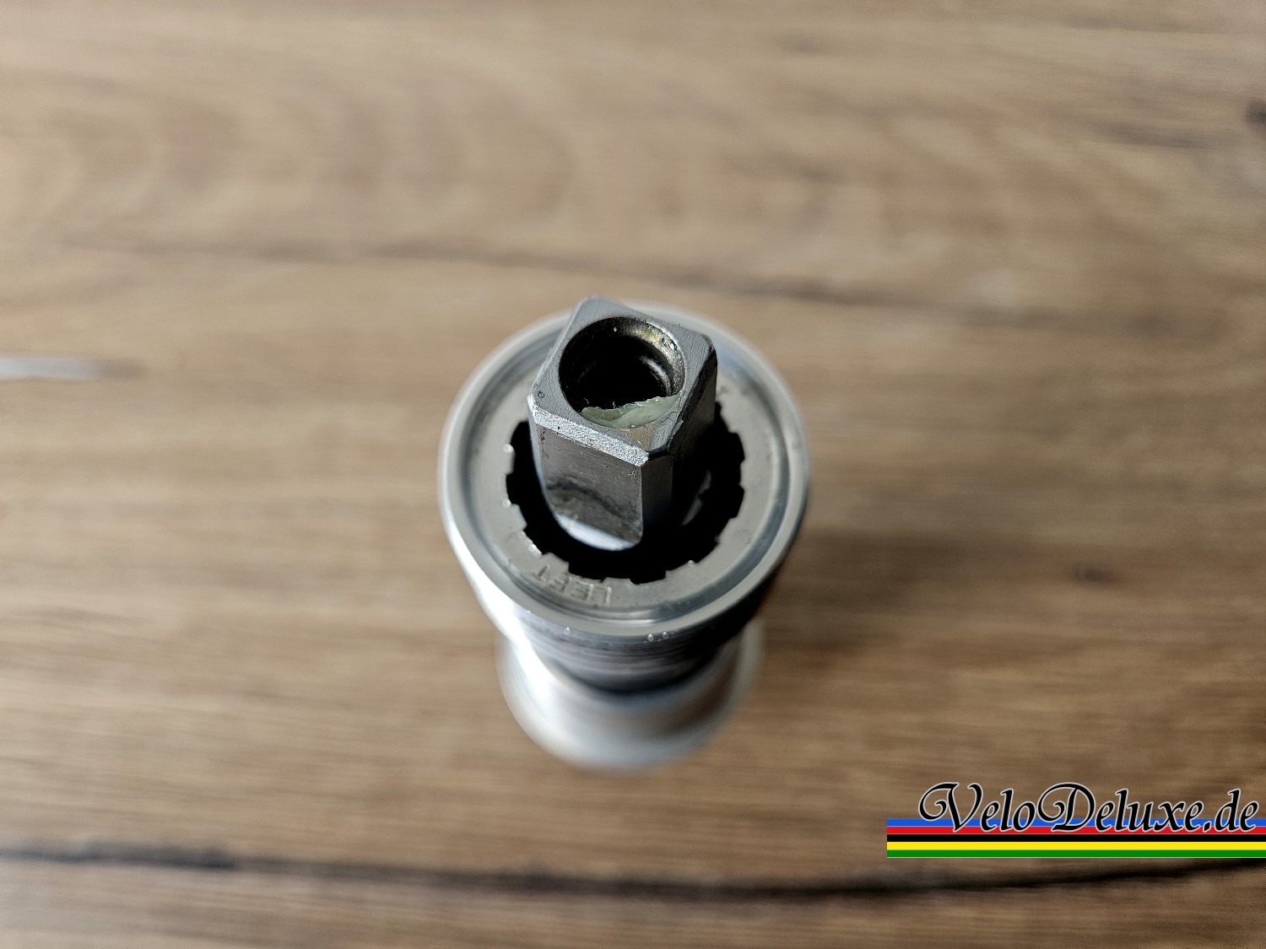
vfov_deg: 58.9
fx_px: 841
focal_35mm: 23
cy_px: 474
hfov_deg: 73.9
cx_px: 633
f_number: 1.8
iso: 100
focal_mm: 5.4
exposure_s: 1/180
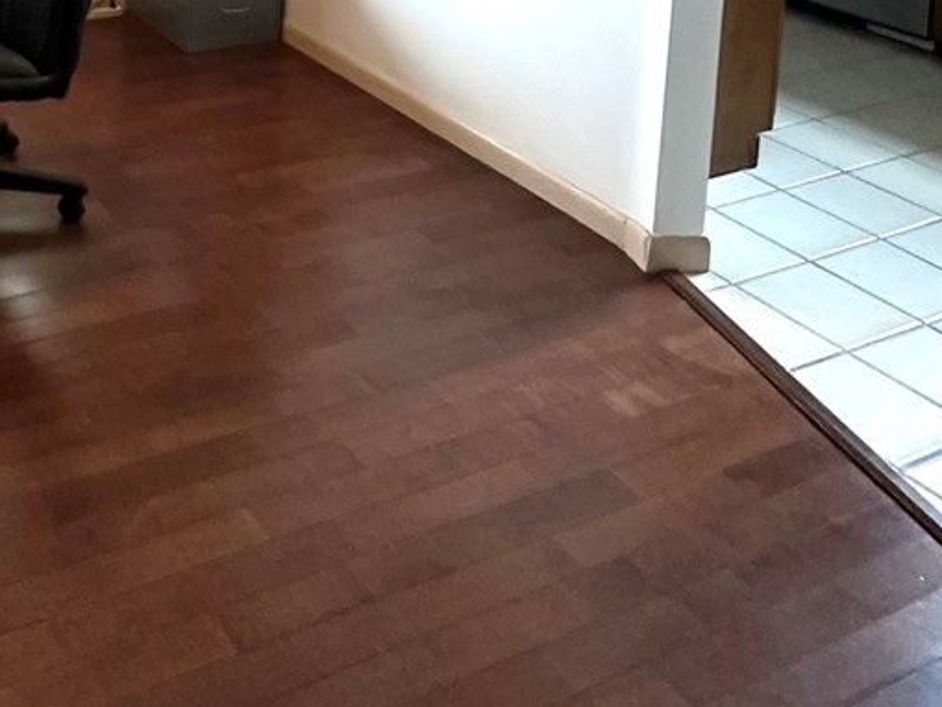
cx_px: 78
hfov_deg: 39.5
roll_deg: -2.1
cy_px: -274
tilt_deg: -5.6
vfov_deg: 26.4
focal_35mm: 44
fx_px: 1198
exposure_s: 1/85
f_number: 2.2
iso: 320
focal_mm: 2.22
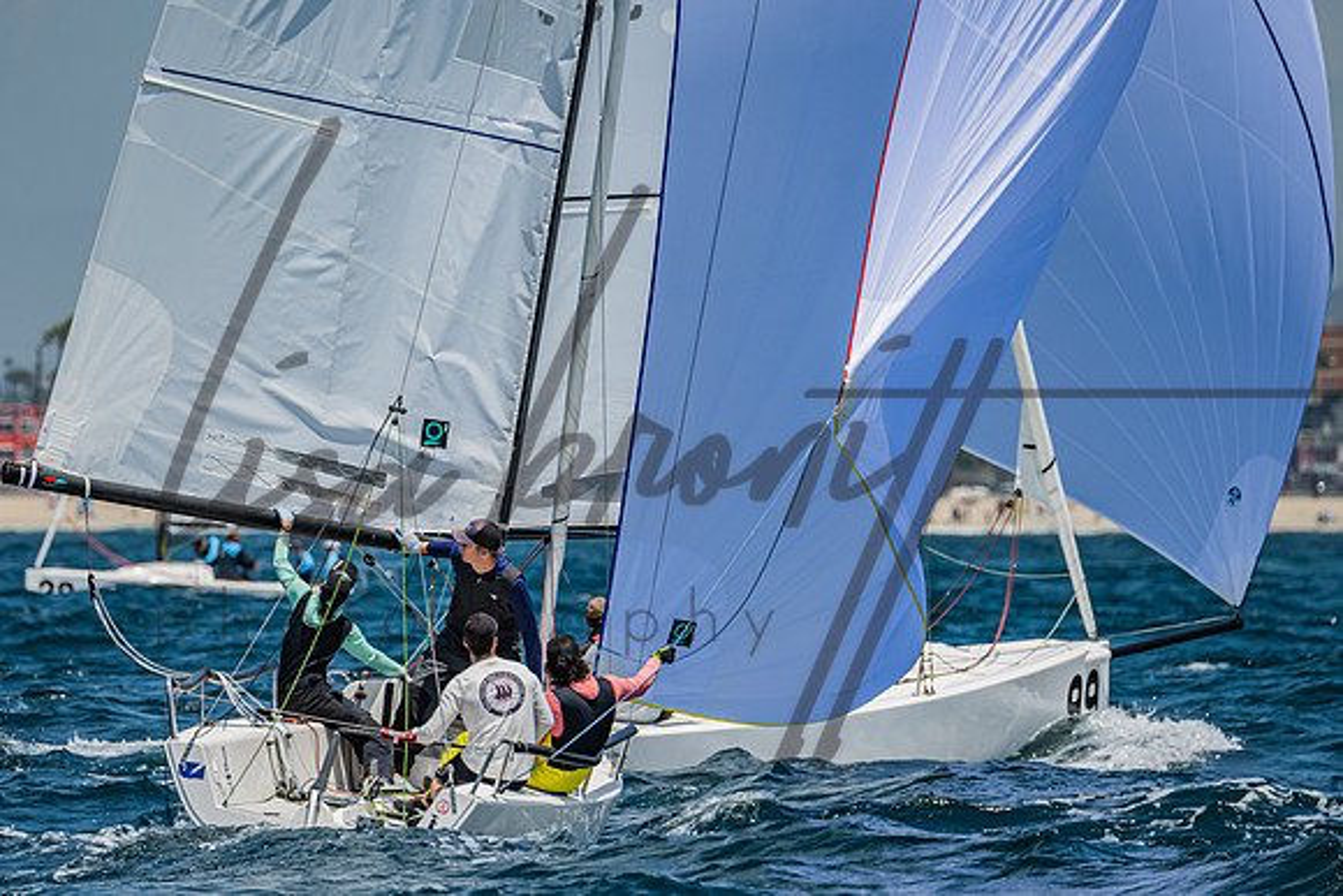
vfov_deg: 2.7
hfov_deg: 4.0
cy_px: 506
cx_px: 648
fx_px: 19237
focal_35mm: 516
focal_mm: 370
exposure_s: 1/2500
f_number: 6.3
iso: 400
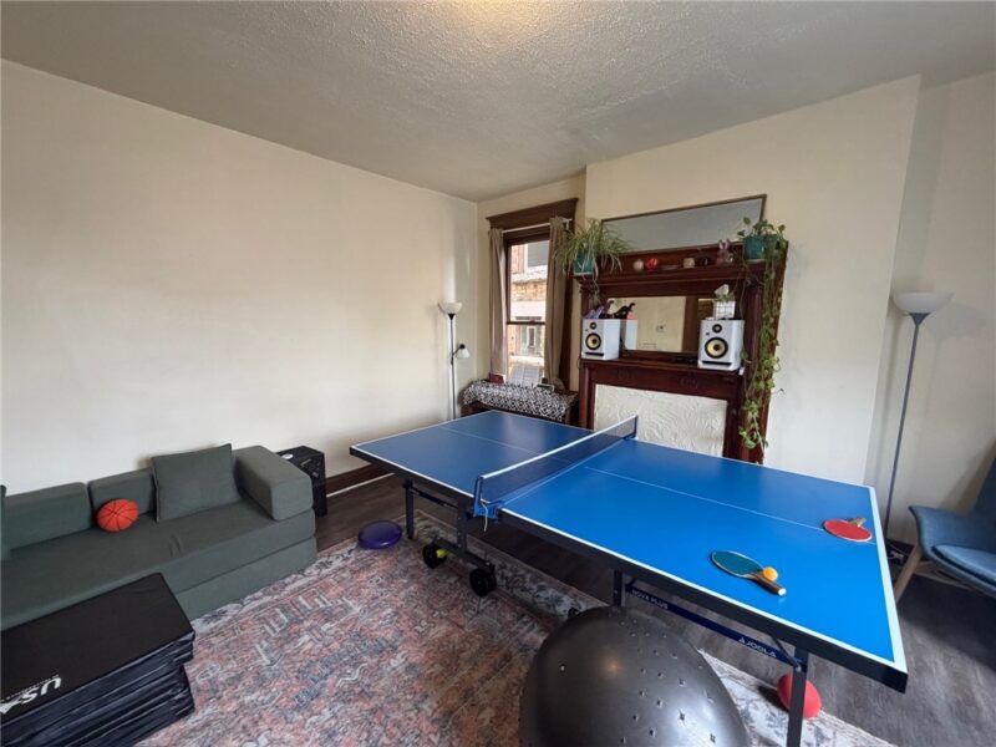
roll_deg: -0.7
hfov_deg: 102.1
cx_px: 498
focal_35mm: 14
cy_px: 374
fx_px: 403
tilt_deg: -7.0
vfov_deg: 85.7
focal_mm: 2.22
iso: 320
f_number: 2.2
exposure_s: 1/120
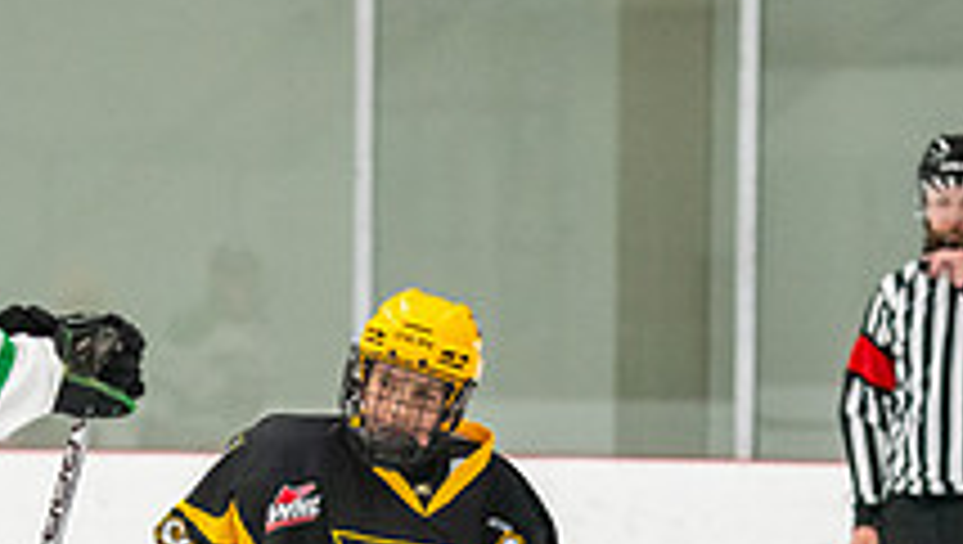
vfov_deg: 3.7
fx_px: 8386
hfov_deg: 6.6
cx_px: 321
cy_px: 662
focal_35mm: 328
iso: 4000
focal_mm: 100
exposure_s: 1/800
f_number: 2.8
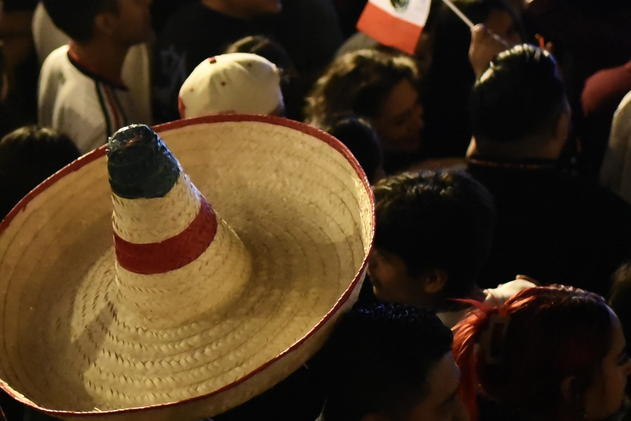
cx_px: 165
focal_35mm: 79
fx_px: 1385
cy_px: 286
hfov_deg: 25.4
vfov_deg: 17.2
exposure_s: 1/800
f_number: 1.8
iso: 12800
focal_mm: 35
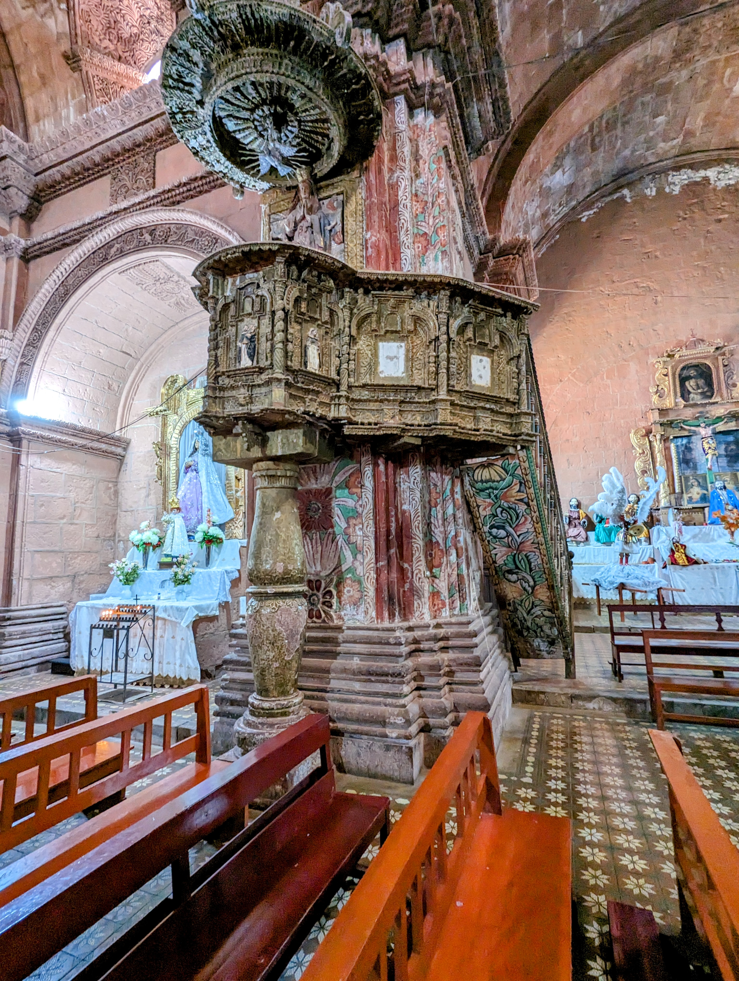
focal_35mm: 16
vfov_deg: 94.4
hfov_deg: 78.2
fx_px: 454
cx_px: 370
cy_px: 490
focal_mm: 2.35
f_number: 2.2
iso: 236
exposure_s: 1/23.8
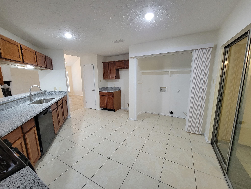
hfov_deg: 106.2
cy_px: 94
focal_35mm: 13
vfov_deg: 89.9
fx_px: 94
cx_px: 126
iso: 320
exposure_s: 1/60
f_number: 2.2
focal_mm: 2.2
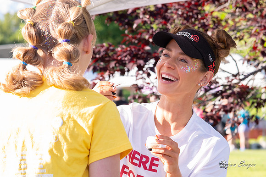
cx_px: 128
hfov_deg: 10.4
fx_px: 1465
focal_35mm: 198
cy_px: 100
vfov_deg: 6.9
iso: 500
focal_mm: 105
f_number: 7.1
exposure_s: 1/250
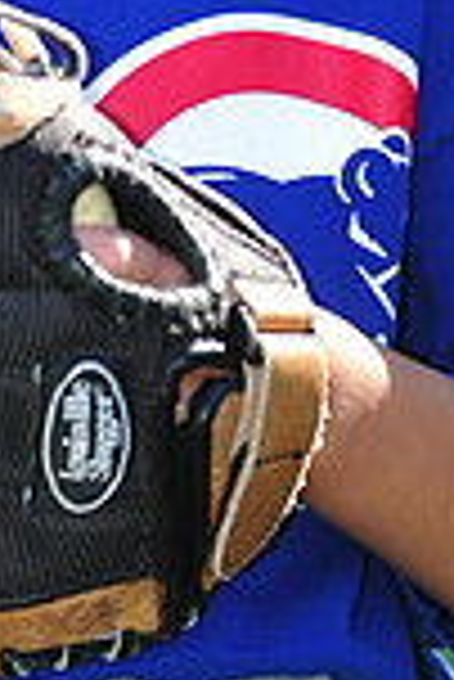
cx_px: -45
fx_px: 14456
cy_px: -405
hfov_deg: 1.8
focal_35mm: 766
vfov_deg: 2.7
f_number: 4.5
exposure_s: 1/400
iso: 200
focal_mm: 200
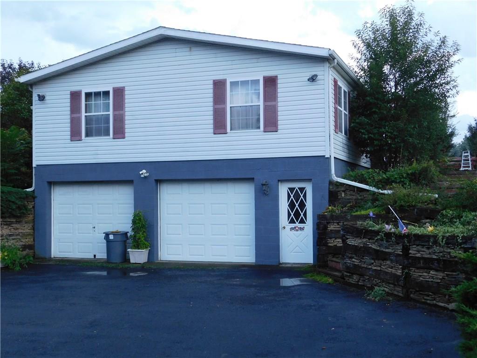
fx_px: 620
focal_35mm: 45
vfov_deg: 32.2
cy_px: 179
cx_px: 238
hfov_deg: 42.1
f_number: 3.7
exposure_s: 1/30
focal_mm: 8
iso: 360
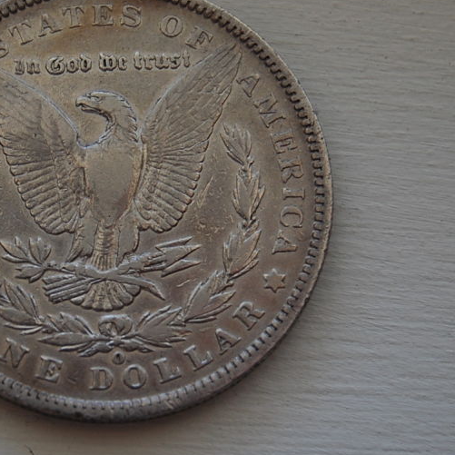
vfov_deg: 13.7
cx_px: 117
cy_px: 216
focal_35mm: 127
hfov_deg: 13.7
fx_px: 1889
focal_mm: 50
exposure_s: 1/80
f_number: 5.6
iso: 400
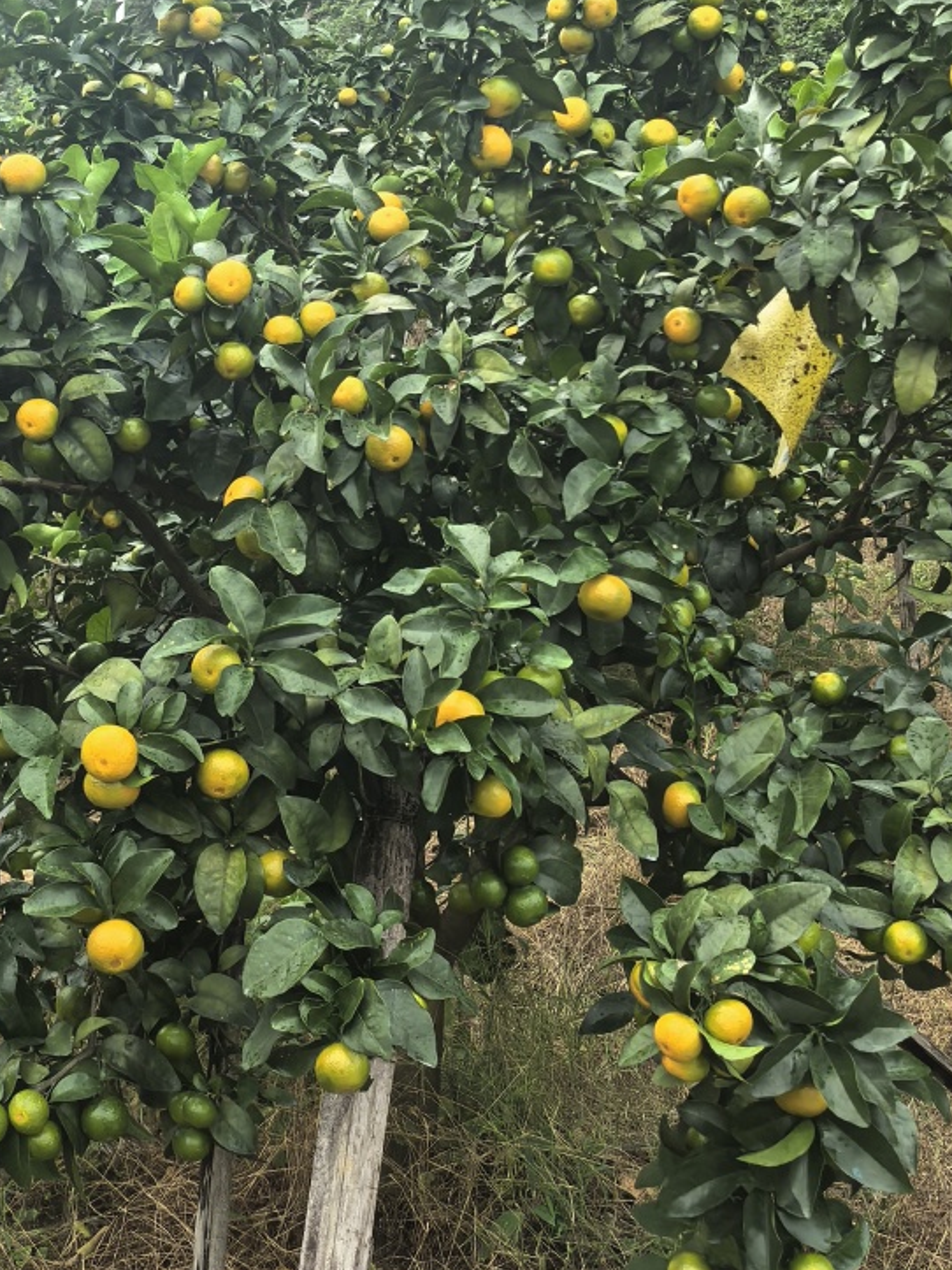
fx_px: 2274
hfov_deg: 23.5
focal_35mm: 62
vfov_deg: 30.8
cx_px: 297
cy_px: 372
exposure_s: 1/6757
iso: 200
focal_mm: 6.98
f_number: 2
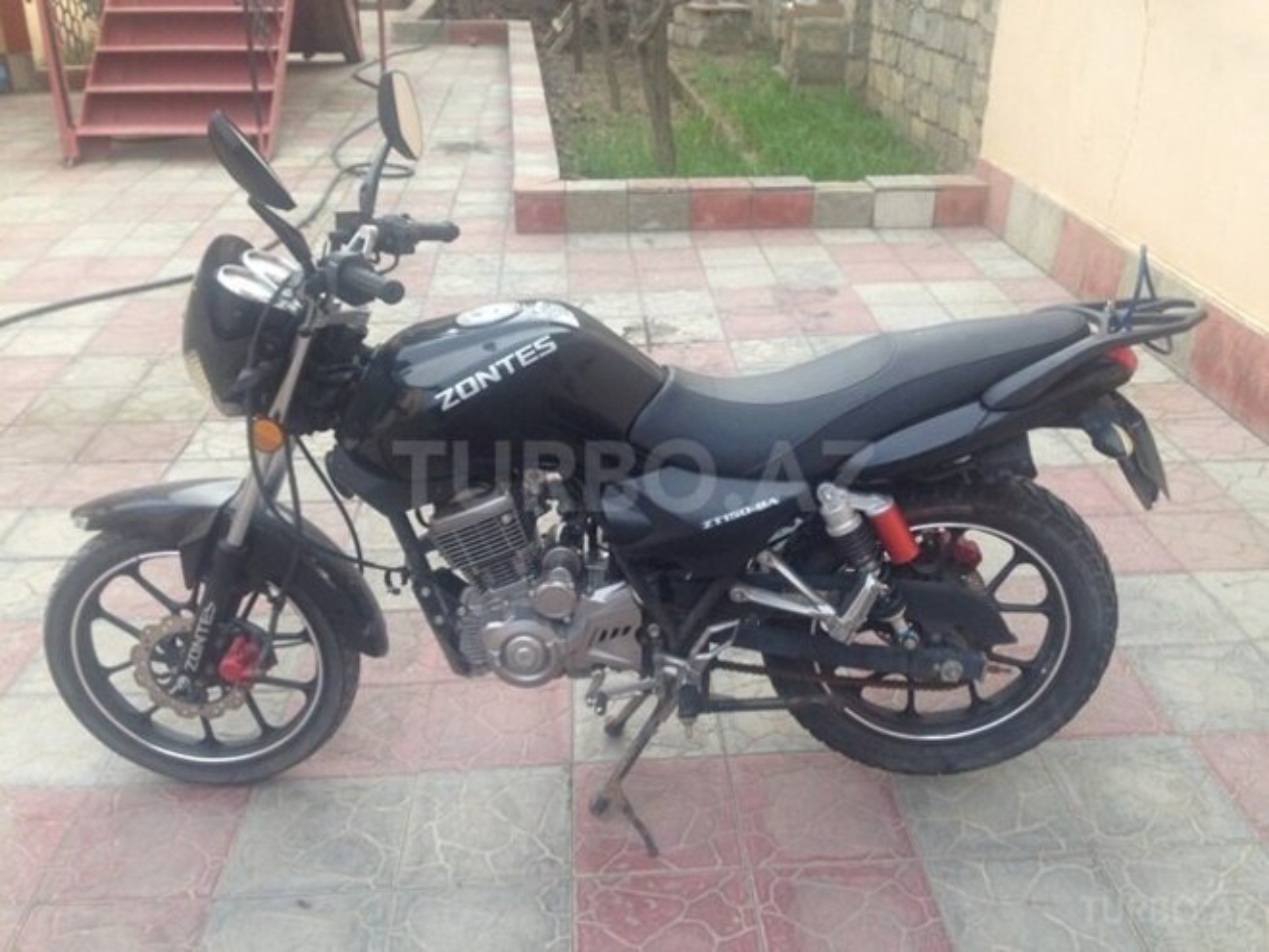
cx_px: 634
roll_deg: -1.7
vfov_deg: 42.9
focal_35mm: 33
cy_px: 476
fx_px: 1210
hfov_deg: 55.4
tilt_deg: -28.8
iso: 80
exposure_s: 1/120
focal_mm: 4.12
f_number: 2.4
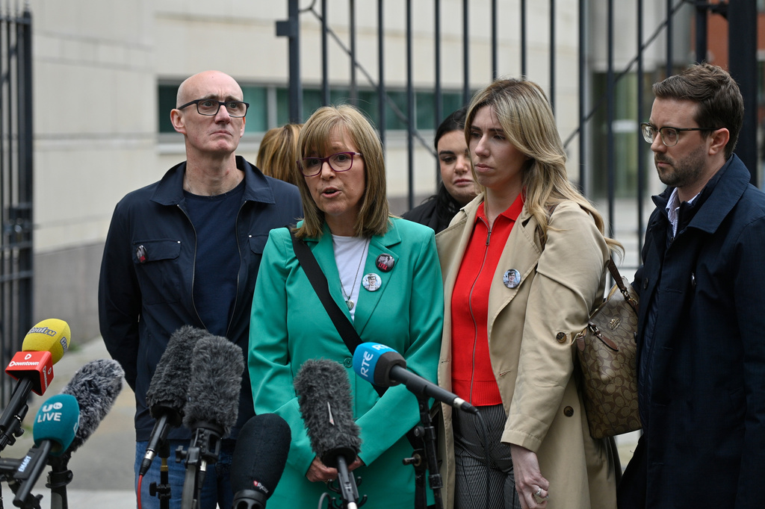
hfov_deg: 20.8
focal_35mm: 98
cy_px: 254
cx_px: 382
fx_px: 2082
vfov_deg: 14.0
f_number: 4.5
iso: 640
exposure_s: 1/1250
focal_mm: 98
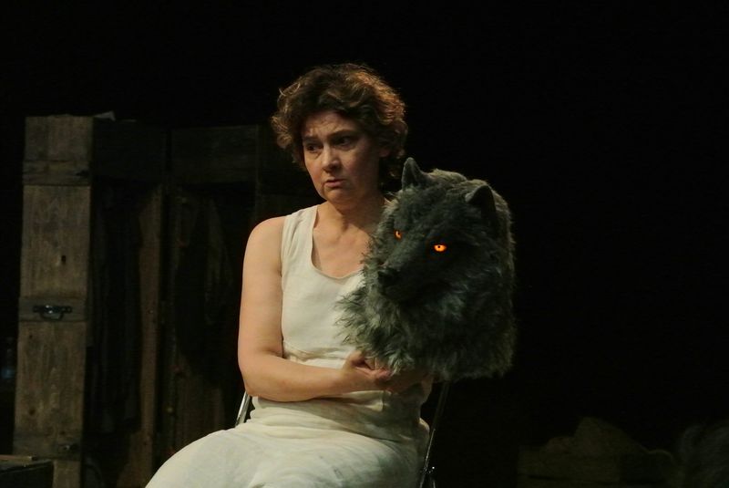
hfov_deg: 14.3
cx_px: 364
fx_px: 2898
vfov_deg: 9.6
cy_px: 244
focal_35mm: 143
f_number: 5.6
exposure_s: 1/100
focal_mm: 53.1
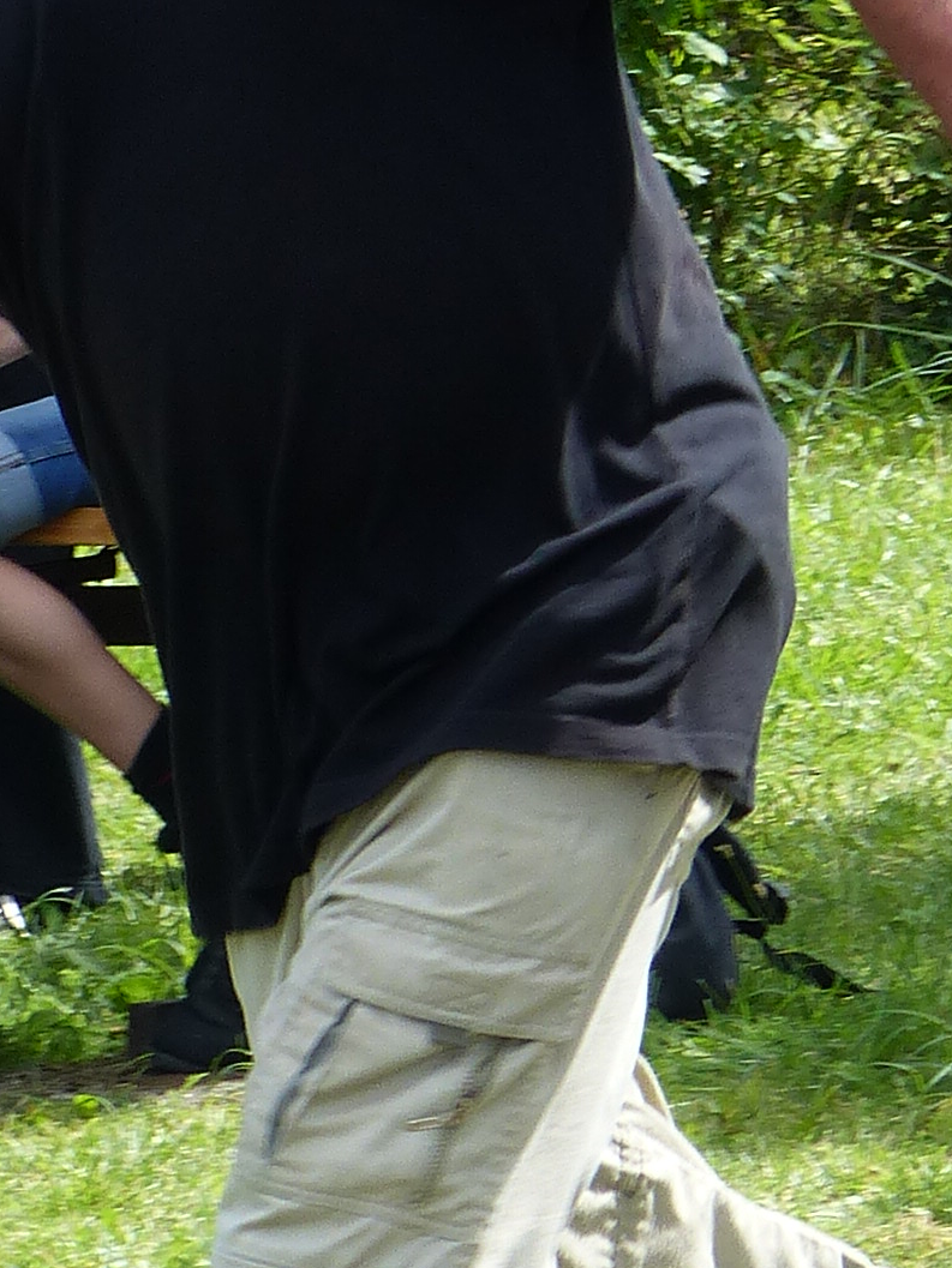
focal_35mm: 511
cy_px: 325
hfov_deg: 2.9
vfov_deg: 3.9
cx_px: 106
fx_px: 18734
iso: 100
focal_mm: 24.3
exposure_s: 1/320
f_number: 4
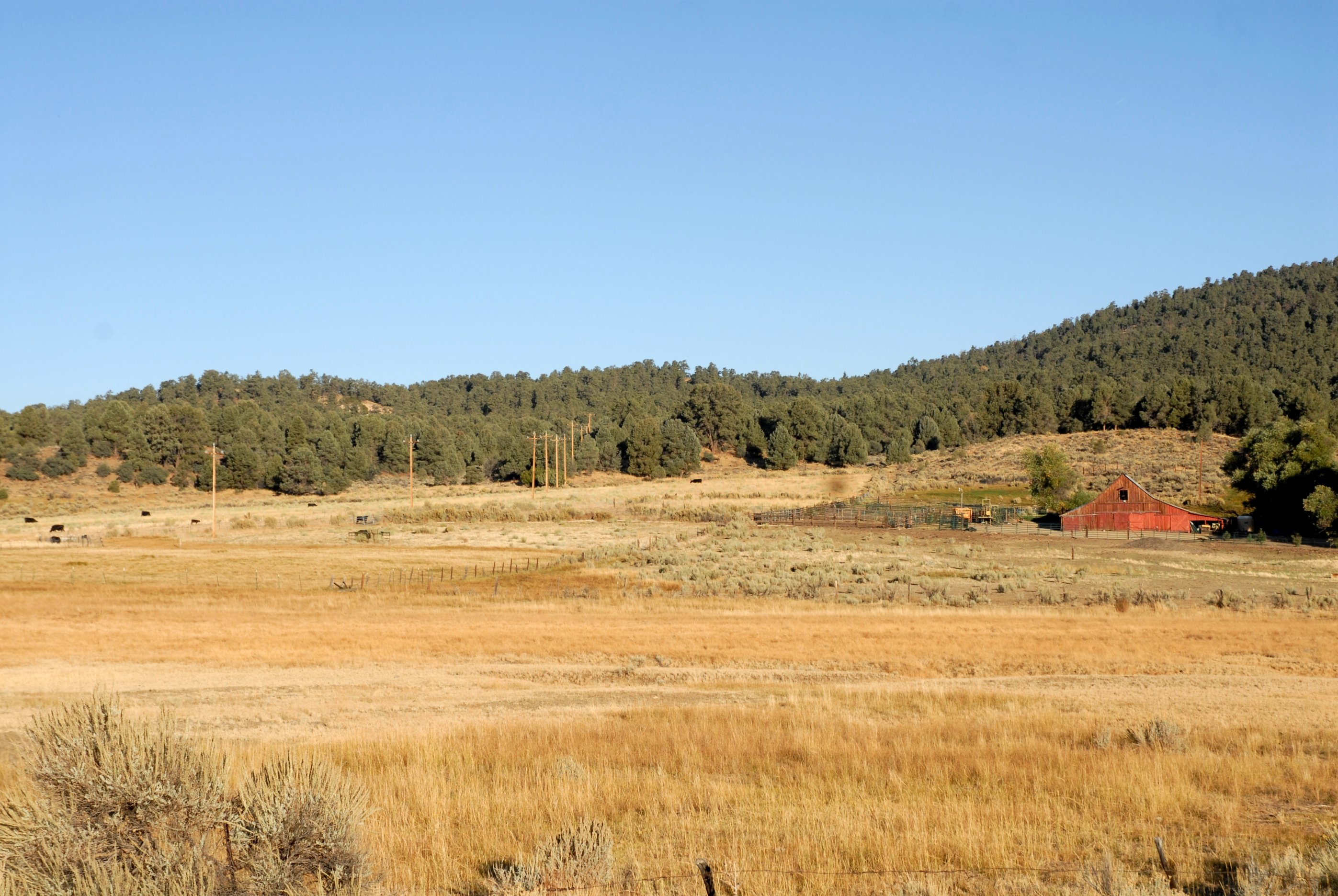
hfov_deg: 30.5
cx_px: 669
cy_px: 448
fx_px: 2456
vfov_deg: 20.7
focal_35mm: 66
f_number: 10
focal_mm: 44
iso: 200
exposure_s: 1/350
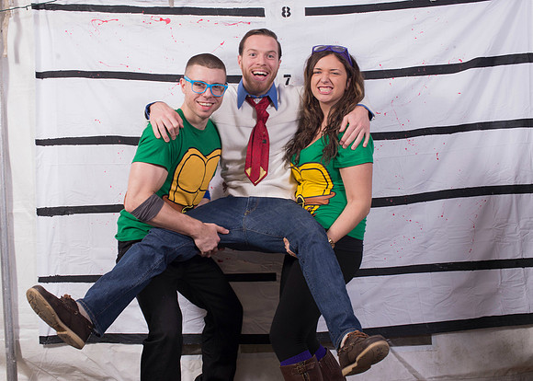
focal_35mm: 55
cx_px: 258
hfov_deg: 35.7
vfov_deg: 25.9
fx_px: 828
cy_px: 182
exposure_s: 1/100
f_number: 10
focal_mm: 50
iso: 640
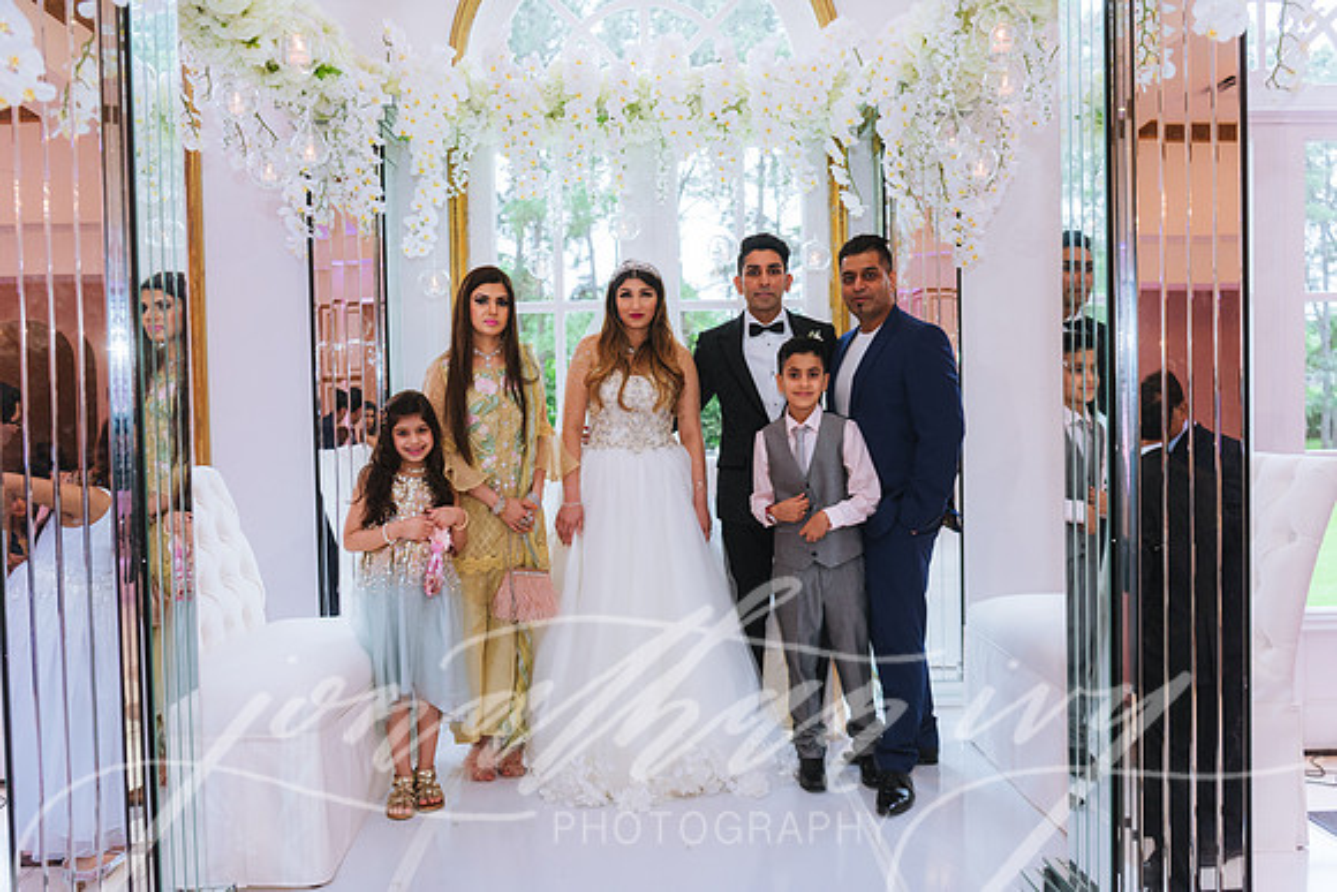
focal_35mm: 30
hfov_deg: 61.9
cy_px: 446
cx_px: 668
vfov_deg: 43.6
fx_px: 1114
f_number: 2.8
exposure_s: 1/200
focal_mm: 30
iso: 800
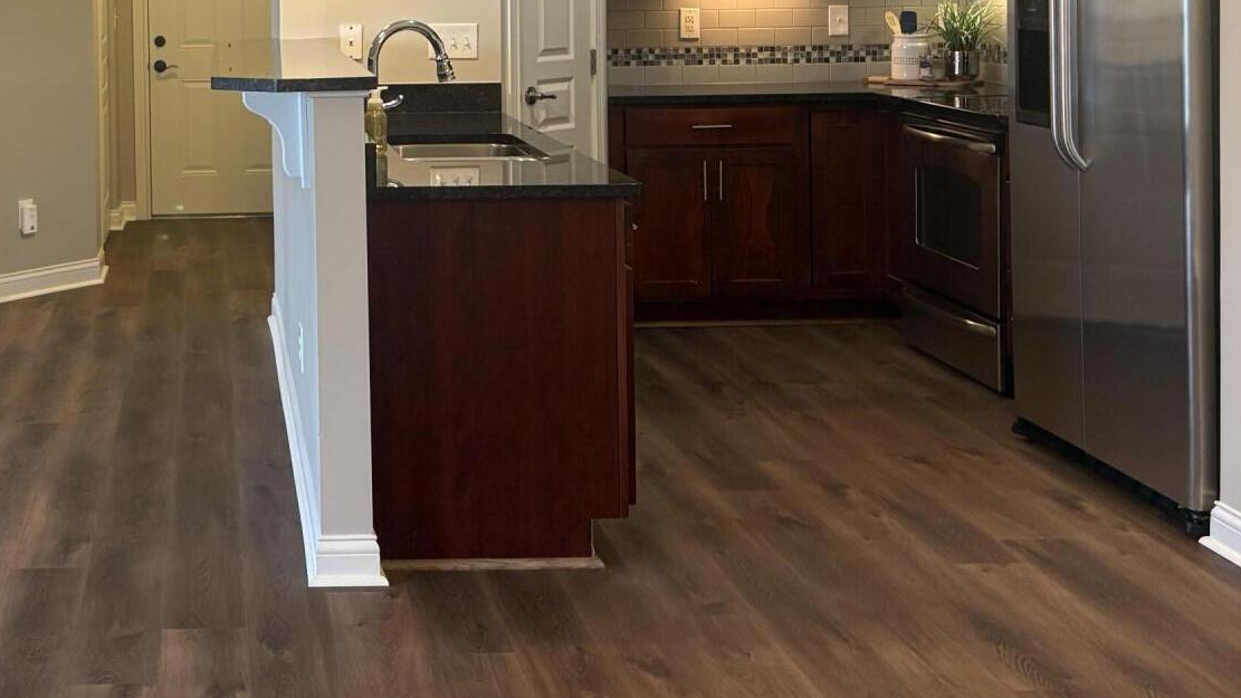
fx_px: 1678
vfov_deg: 22.7
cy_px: 29
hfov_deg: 38.9
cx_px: 229
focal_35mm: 51
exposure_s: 1/120
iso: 200
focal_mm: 5.96
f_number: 1.6
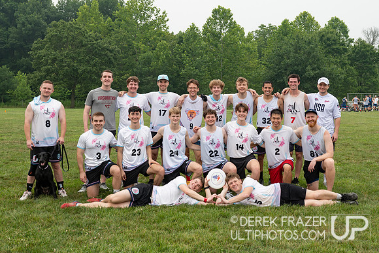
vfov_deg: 29.5
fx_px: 479
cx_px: 219
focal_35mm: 46
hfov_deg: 43.0
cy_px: 101
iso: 320
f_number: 5
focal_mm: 38
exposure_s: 1/640
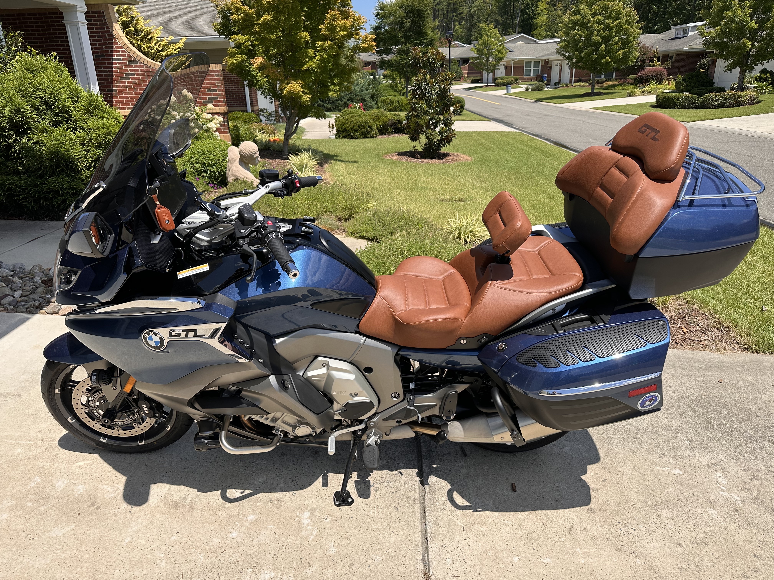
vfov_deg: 56.8
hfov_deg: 71.6
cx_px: 387
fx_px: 537
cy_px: 290
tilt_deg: -21.4
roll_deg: +1.9
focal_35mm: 24
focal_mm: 6.86
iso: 80
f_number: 1.78
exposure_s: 1/3472
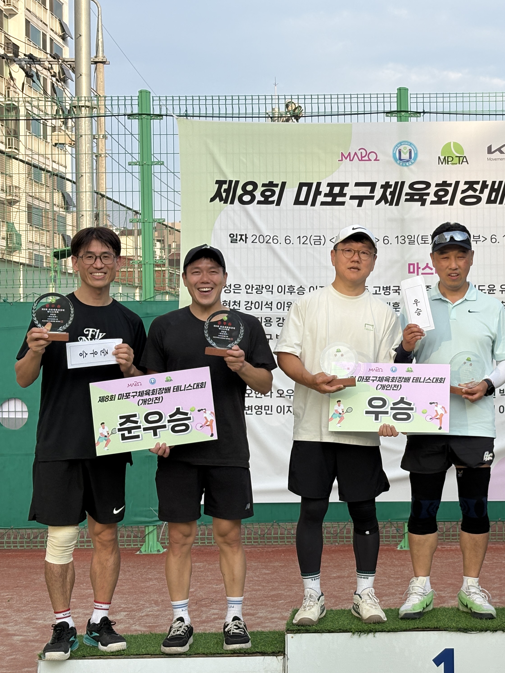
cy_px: 336
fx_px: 1362
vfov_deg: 27.8
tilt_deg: +1.1
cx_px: 440
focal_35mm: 70
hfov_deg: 20.6
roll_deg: +1.0
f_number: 1.6
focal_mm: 5.96
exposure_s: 1/1848
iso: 40
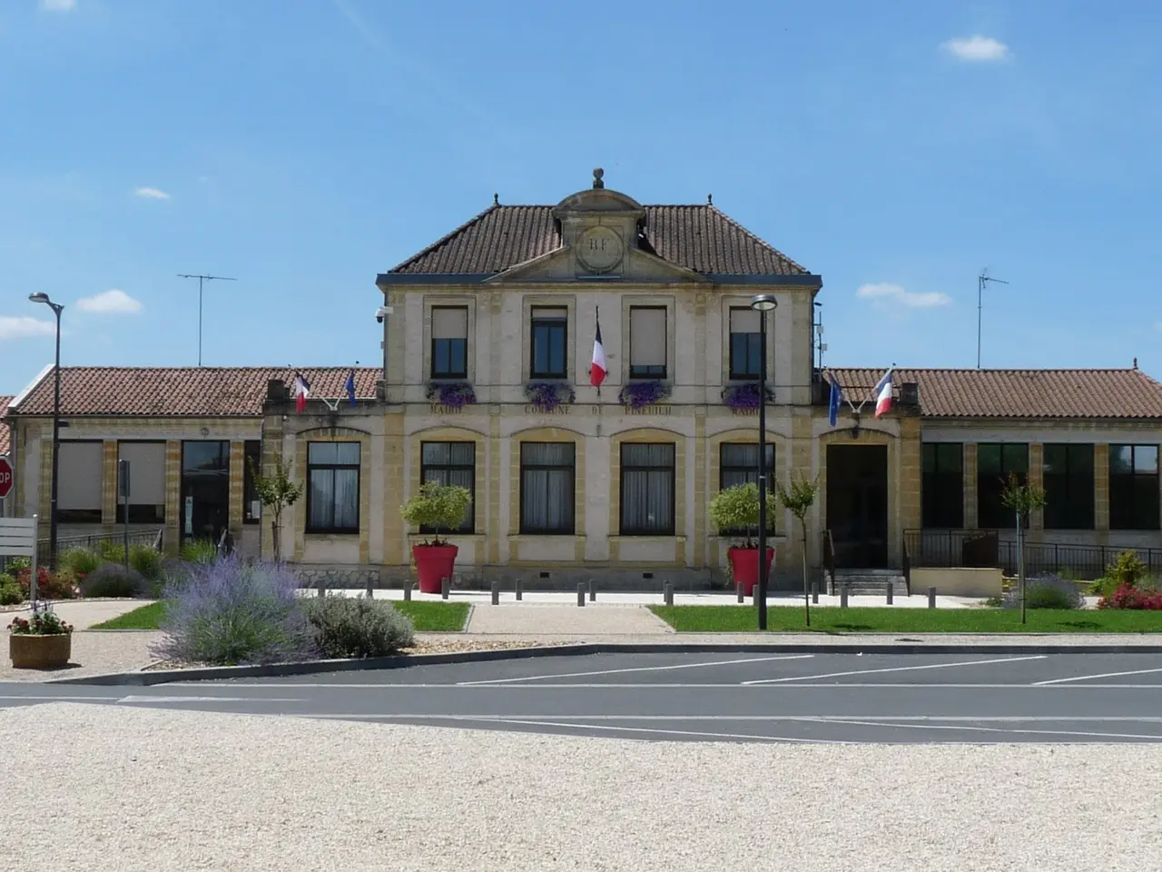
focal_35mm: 60
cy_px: 436
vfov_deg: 24.4
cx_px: 581
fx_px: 2014
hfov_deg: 32.2
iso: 100
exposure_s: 1/400
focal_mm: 6
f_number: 6.3
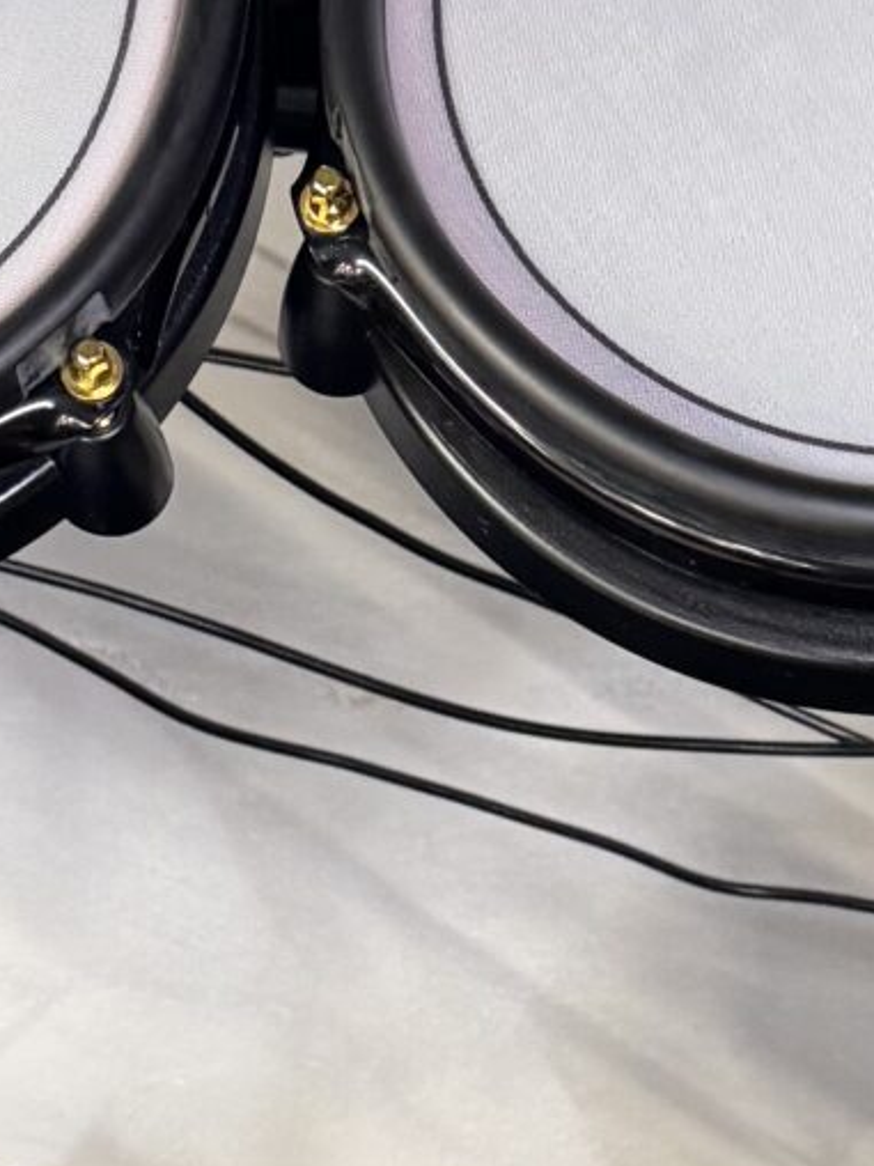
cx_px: 440
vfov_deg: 15.9
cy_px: 1265
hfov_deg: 12.2
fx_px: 4073
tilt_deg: -54.5
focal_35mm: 121
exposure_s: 1/50
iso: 400
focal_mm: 6.76
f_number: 1.78
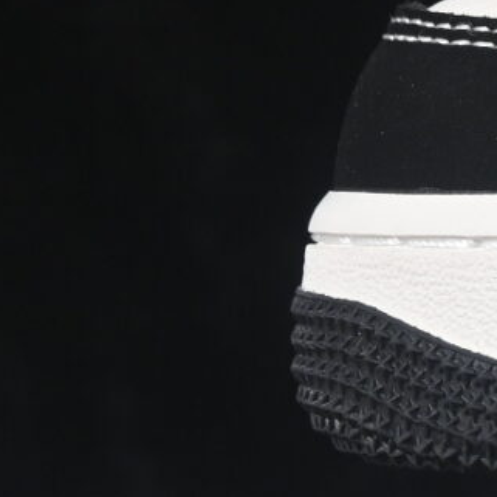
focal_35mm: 508
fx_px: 8252
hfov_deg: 3.4
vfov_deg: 3.4
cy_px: -281
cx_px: 1650
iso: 160
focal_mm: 50
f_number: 7.1
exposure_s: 1/80
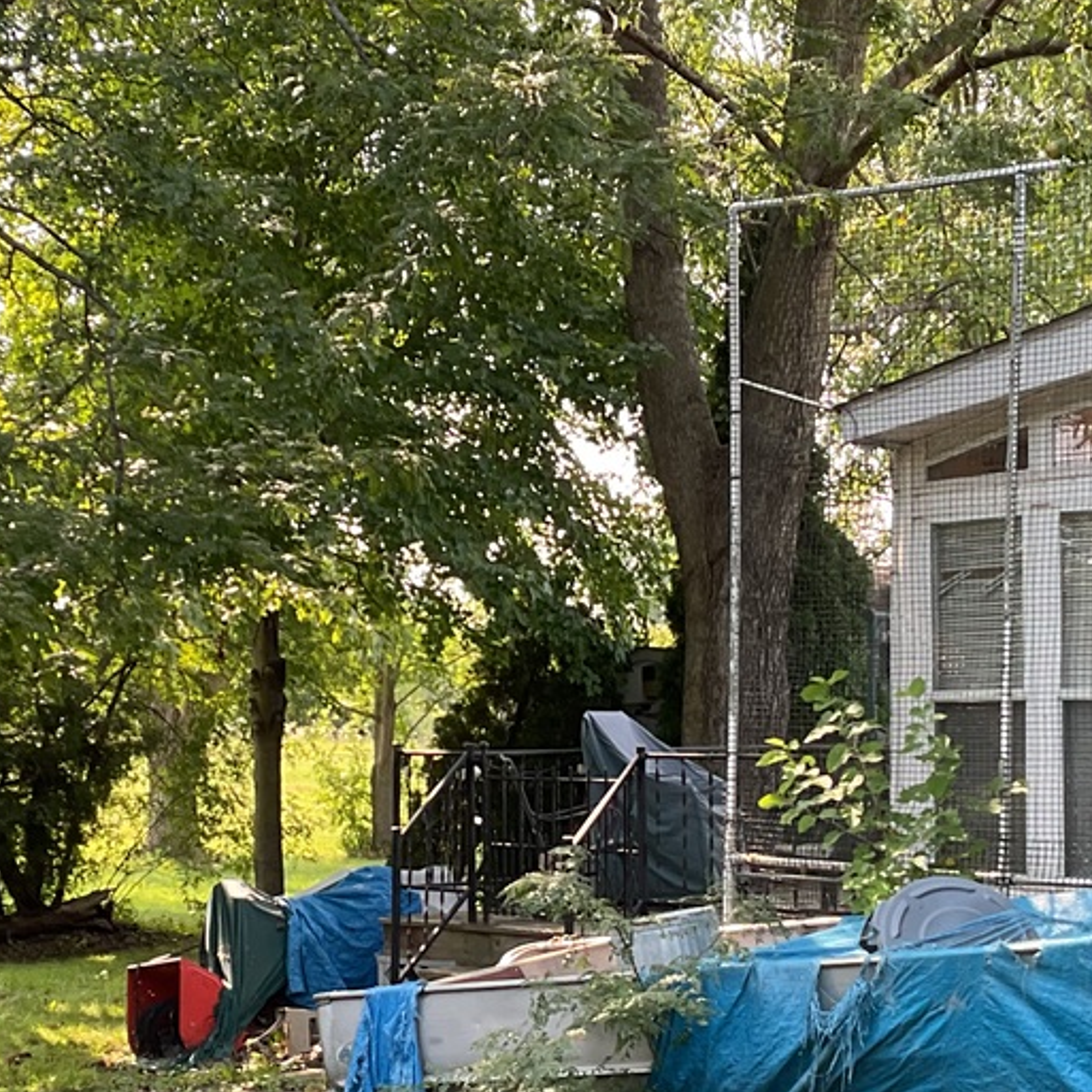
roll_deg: +0.3
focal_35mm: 72
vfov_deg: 23.9
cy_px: 709
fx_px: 2570
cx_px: 447
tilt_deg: +1.6
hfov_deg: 24.0
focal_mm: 3
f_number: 1.8
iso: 20
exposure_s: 1/120
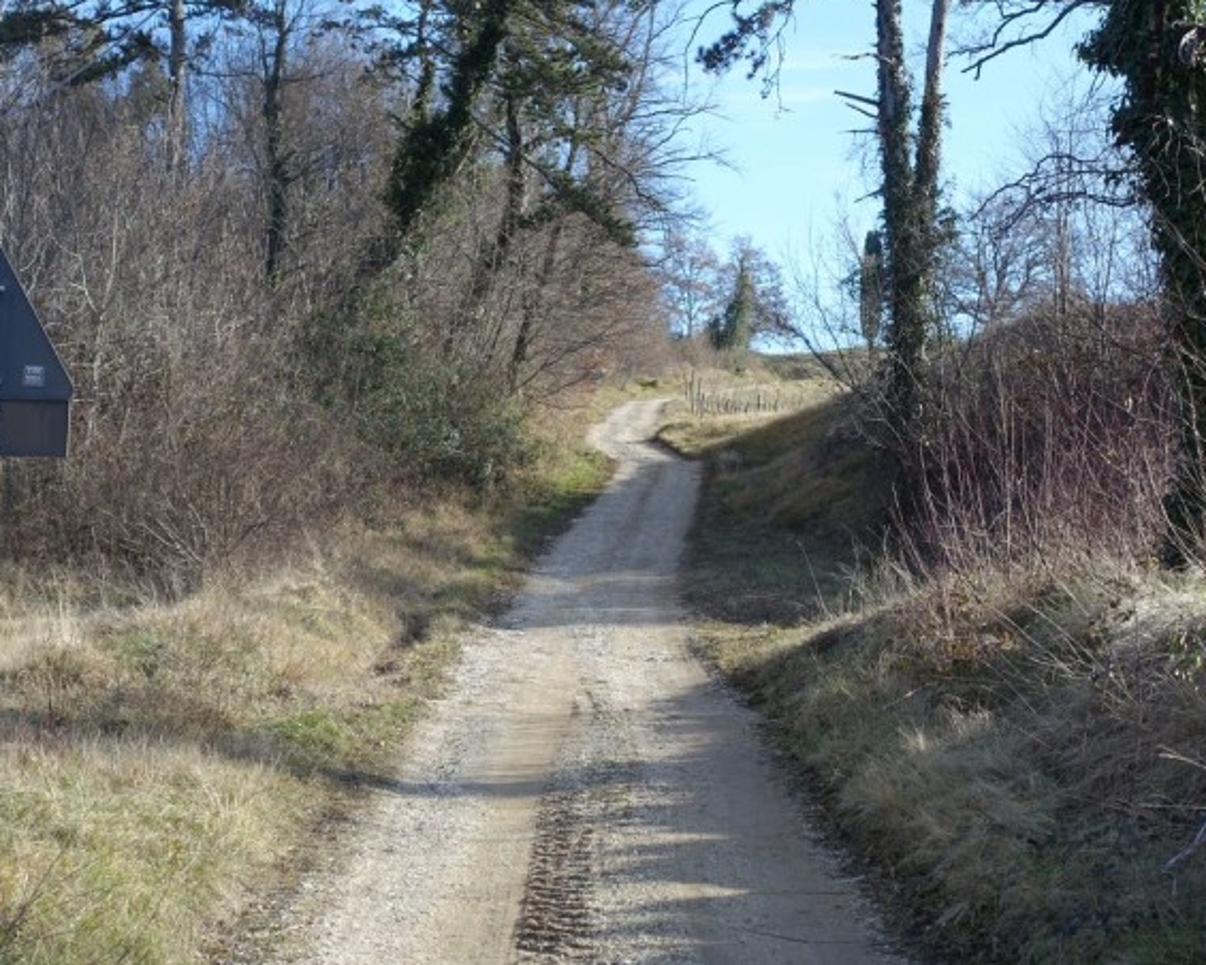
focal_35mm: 72
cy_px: 477
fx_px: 2570
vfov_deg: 21.3
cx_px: 628
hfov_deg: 26.4
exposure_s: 1/80
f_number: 3.2
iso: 125
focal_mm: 22.95
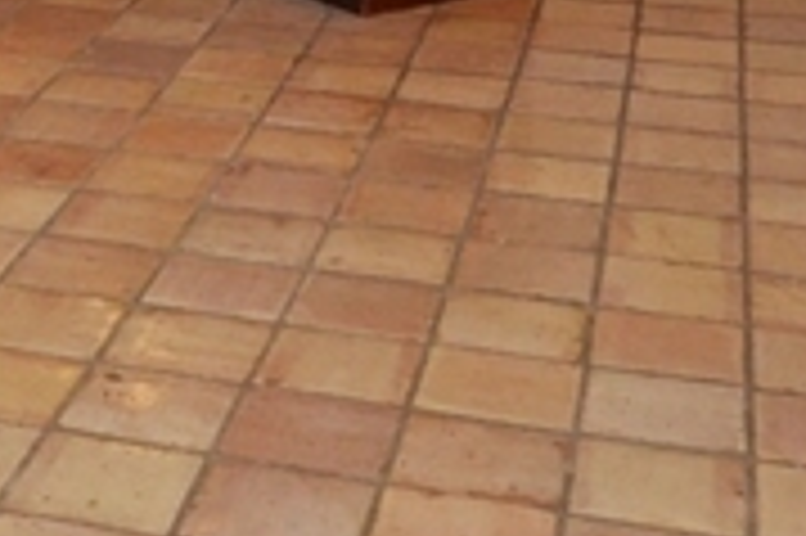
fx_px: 2202
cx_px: 50
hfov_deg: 20.3
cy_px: -599
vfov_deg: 12.0
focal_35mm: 98
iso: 400
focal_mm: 11.5
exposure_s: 1/60
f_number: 5
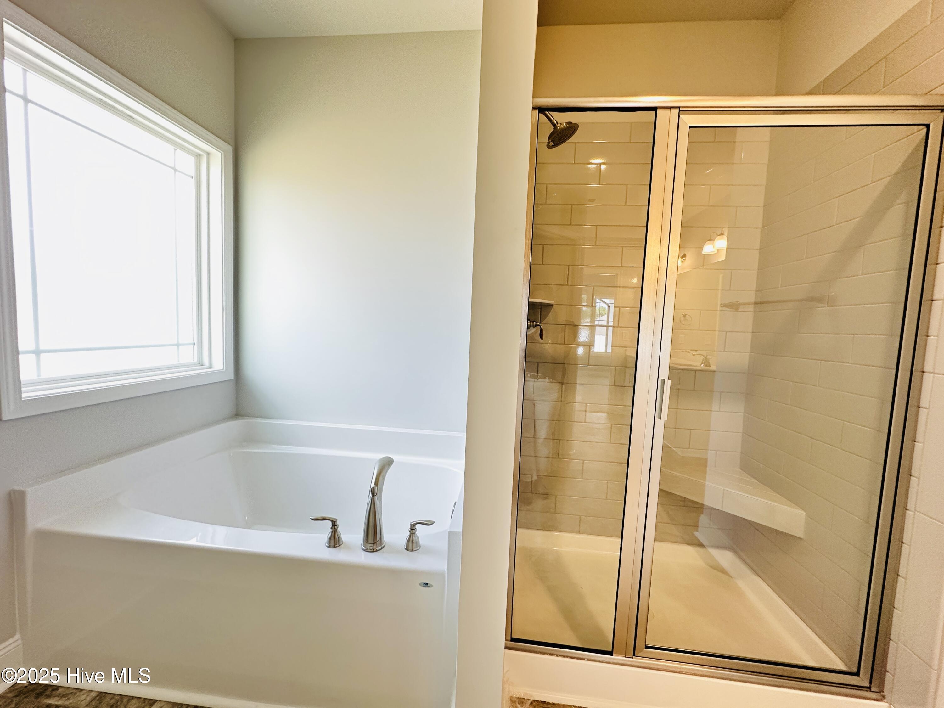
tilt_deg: -3.3
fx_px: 382
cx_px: 472
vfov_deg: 85.7
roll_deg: -2.7
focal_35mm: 14
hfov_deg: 102.1
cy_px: 354
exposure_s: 1/60
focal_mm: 2.22
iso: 200
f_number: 2.2
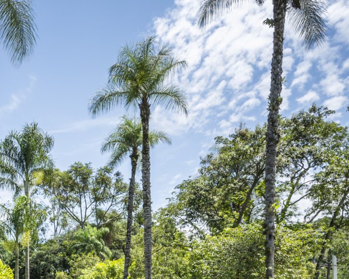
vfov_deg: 32.0
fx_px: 455
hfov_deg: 40.3
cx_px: 69
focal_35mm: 44
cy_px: 266
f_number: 11
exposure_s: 1/25
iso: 80
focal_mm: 14
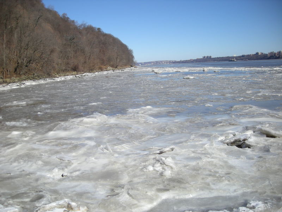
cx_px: 141
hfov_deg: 52.6
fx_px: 285
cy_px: 106
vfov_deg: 40.7
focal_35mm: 35
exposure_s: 1/286
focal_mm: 5.7
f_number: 5.7
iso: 50
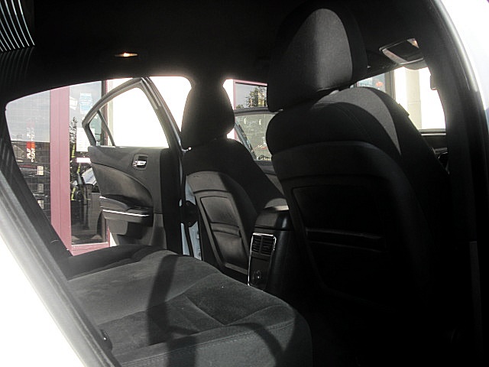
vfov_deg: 39.7
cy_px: 184
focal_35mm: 36
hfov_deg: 51.4
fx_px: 509
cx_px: 244
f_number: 2.8
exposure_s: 1/200
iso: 50
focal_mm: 6.3
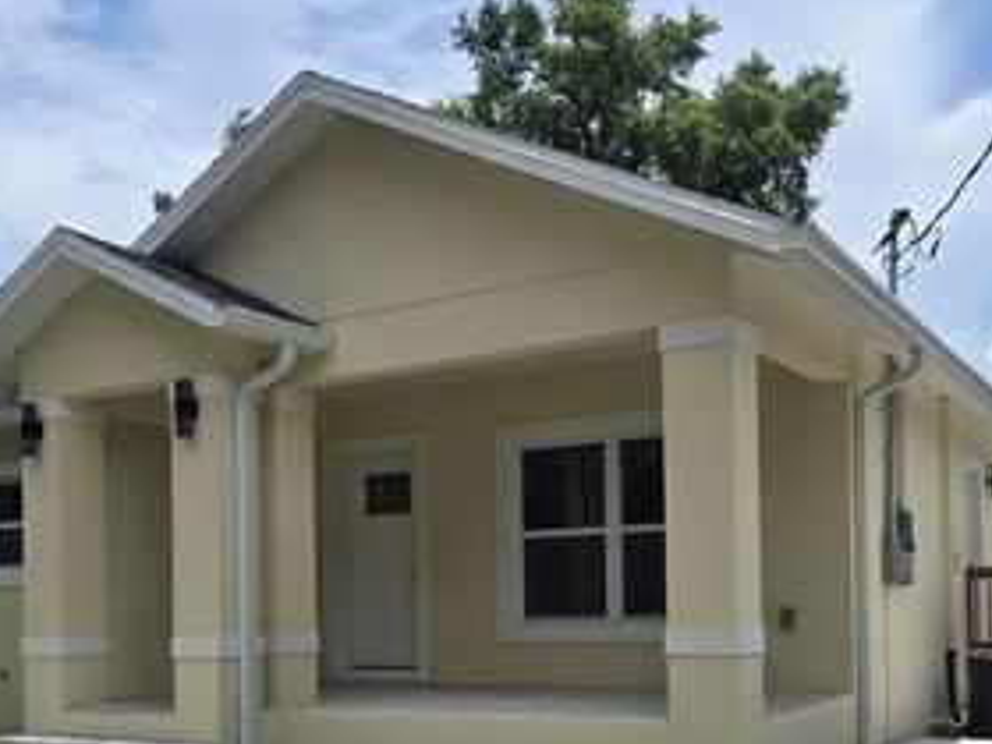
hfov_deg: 45.8
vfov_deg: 34.1
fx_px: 1175
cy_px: 593
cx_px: 475
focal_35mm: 41
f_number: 1.8
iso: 25
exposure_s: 1/2252
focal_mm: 5.4
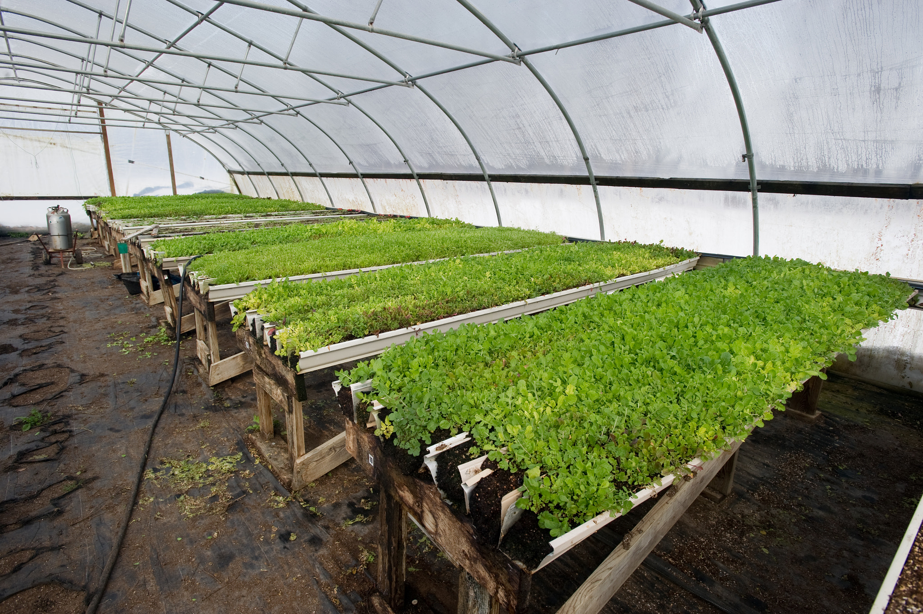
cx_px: 462
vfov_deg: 61.9
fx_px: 512
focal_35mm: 20
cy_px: 307
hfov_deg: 84.0
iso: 200
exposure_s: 1/250
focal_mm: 20
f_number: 8
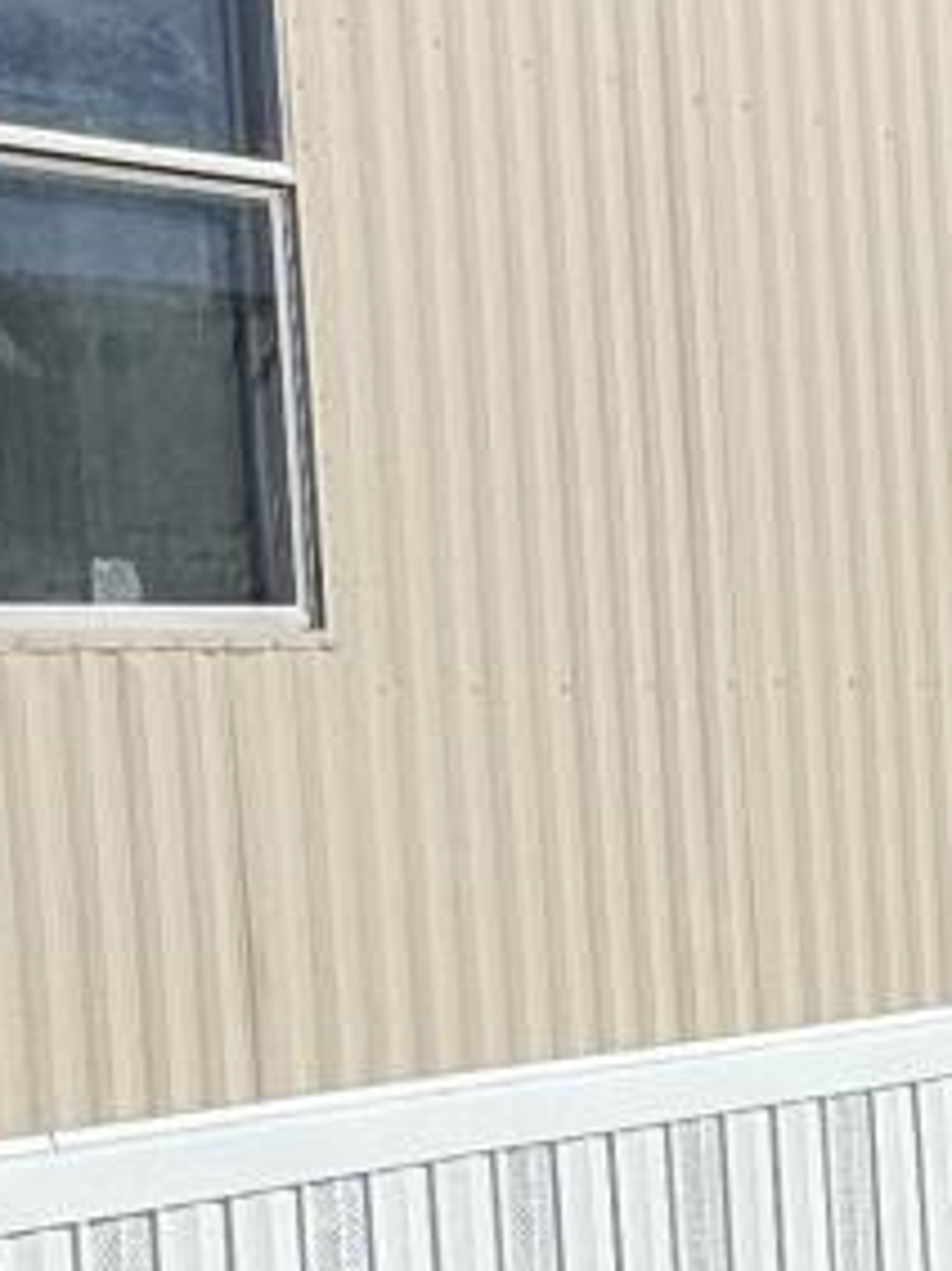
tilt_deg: -4.0
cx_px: 1437
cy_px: 988
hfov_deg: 14.0
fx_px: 3633
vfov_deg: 19.7
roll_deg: +2.8
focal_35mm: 99
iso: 40
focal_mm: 2.22
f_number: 2.2
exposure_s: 1/3906
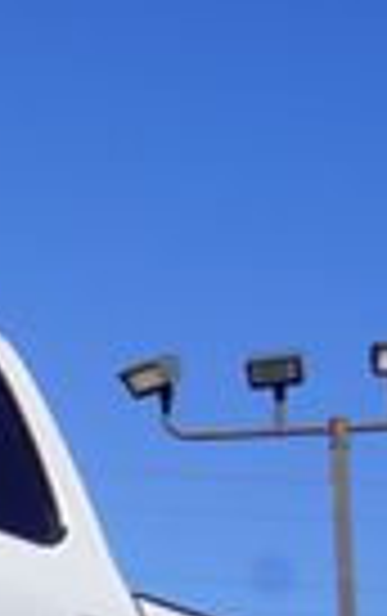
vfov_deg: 12.0
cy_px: 728
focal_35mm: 171
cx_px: -792
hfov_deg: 6.9
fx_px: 2877
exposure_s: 1/200
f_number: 11
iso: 100
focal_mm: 24
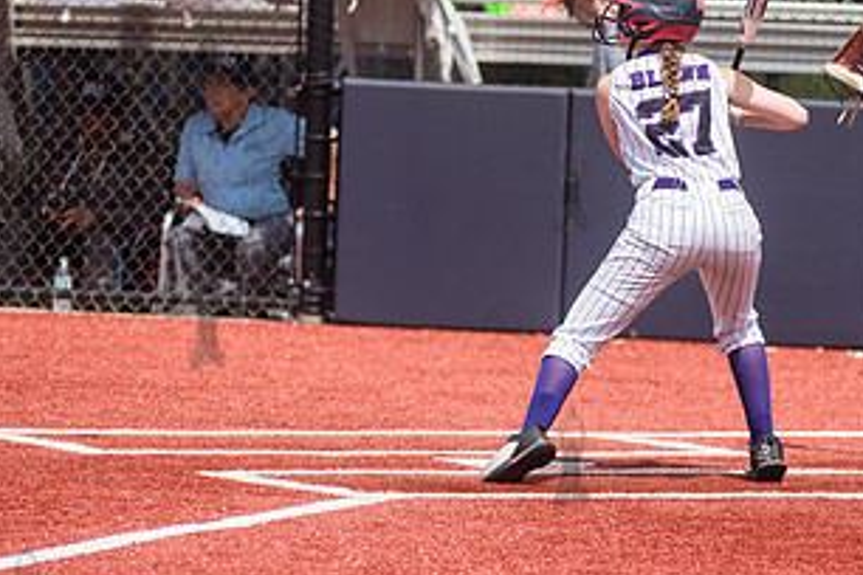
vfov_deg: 3.9
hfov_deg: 5.9
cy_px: 182
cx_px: 570
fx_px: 8414
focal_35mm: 351
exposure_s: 1/3200
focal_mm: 185
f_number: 3.5
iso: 200
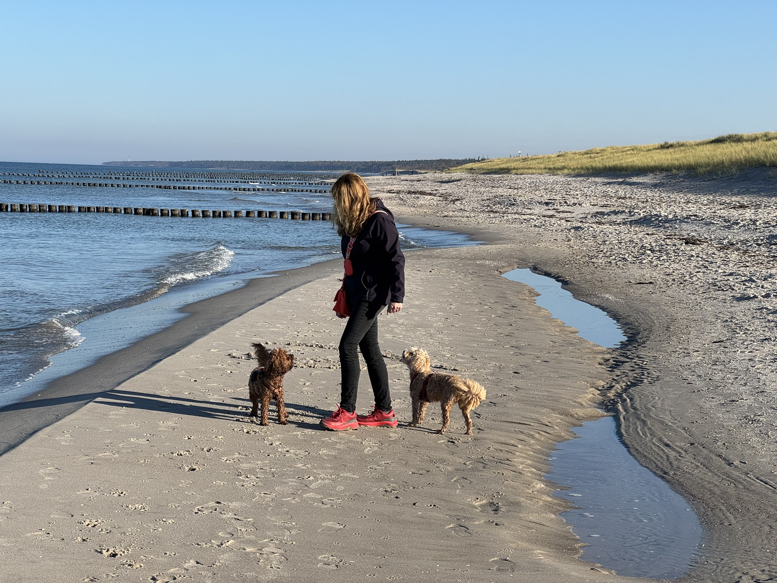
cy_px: 292
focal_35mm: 77
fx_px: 1728
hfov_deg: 25.3
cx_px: 388
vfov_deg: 19.1
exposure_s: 1/694
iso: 25
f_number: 2.8
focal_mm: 9
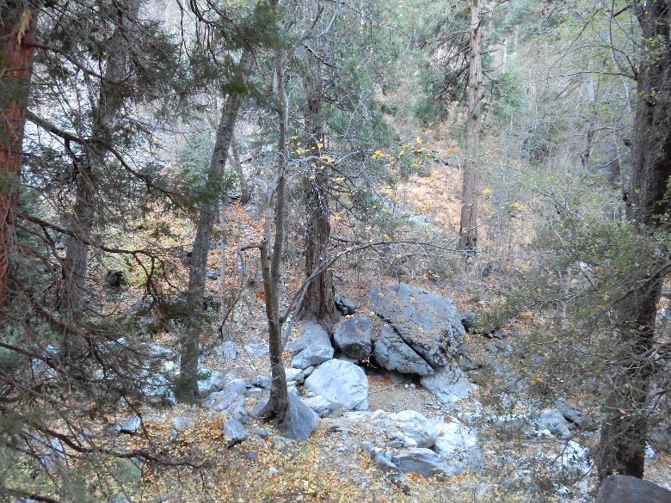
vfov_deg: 54.9
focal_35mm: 25
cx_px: 336
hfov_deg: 69.4
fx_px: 485
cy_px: 252
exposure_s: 1/30
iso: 720
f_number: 3.7
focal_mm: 4.5
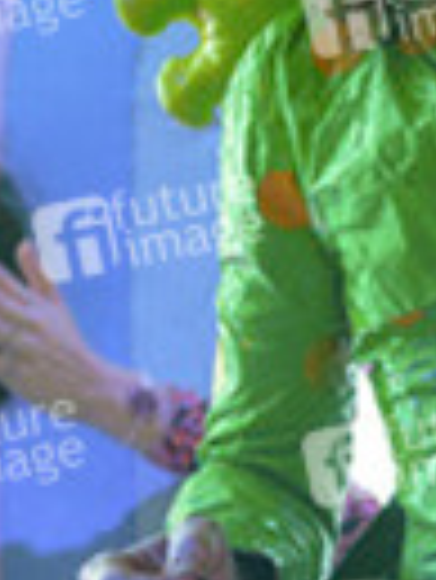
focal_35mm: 285
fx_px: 4778
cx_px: 926
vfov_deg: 6.9
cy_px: 117
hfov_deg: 5.1
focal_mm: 85
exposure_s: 1/320
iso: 1000
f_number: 2.8
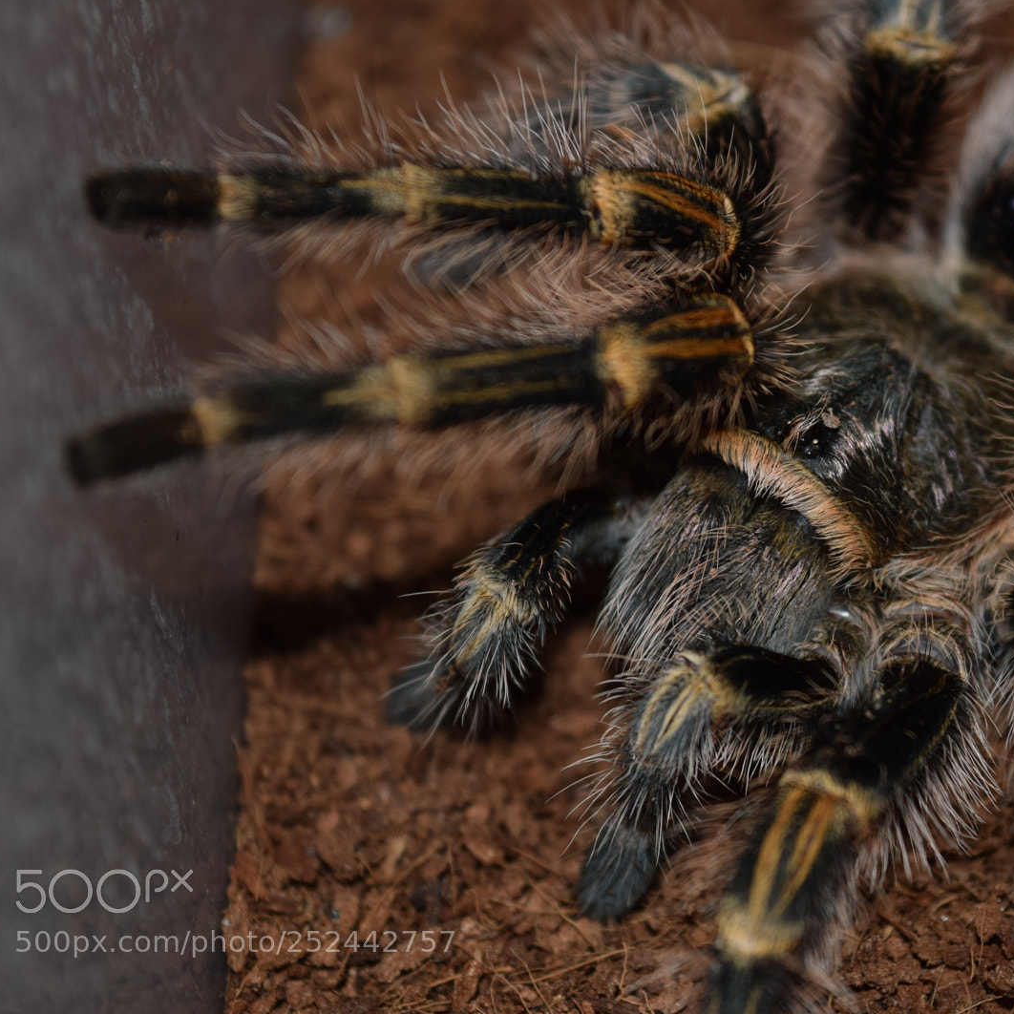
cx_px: 720
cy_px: 507
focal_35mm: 106
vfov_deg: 16.5
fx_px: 3501
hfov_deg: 16.4
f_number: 5.6
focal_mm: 55
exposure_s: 1/60
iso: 320
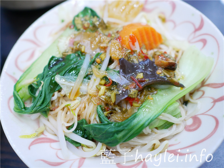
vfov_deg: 46.8
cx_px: 112
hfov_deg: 60.0
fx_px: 194
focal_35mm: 30
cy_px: 84
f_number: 1.7
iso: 800
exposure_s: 1/60
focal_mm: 15
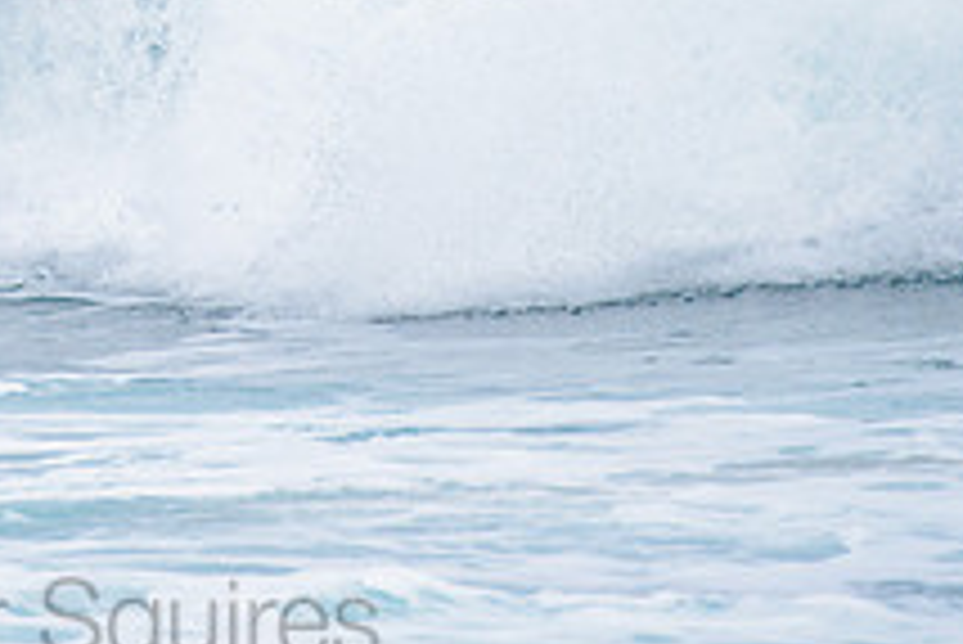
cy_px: -128
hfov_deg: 1.5
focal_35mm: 1354
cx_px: 32
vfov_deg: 1.0
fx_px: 36243
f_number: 5.6
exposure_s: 1/2000
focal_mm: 500
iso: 280
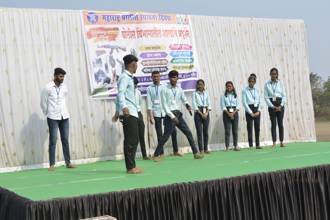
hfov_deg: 33.4
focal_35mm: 60
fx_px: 550
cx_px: 165
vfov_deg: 22.6
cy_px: 110
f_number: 8
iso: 100
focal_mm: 40
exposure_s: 1/250
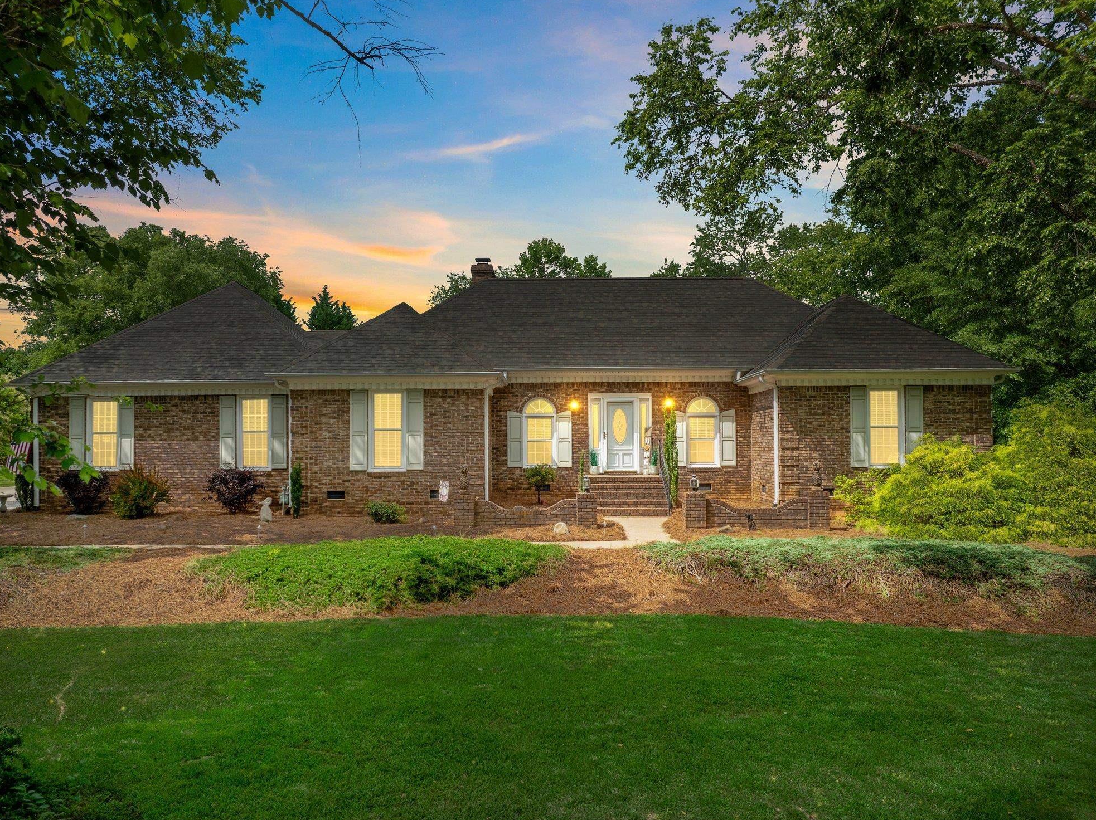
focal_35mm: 25
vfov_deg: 54.8
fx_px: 791
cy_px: 420
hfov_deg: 69.4
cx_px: 541
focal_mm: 12.29
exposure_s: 1/25
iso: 100
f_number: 5
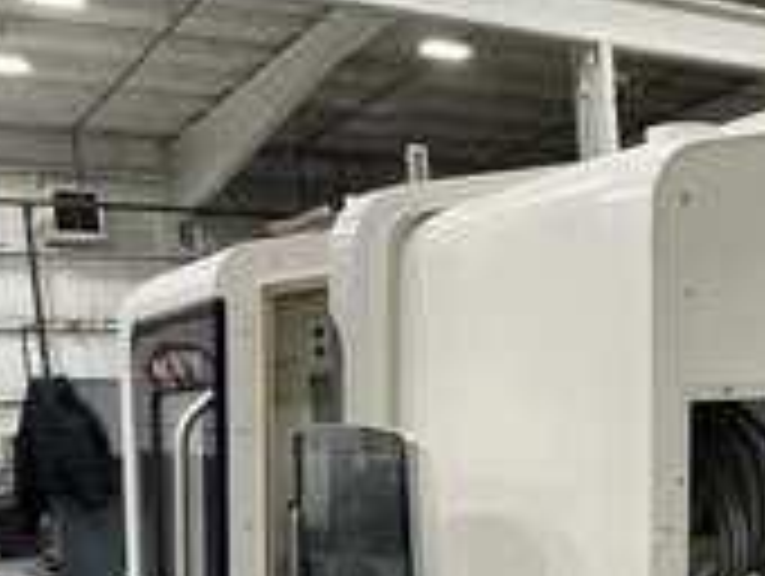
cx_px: 864
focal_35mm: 61
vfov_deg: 22.7
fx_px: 1350
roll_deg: +3.5
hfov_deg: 28.4
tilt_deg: -8.8
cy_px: 630
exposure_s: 1/60
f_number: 1.6
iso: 100
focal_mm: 5.1
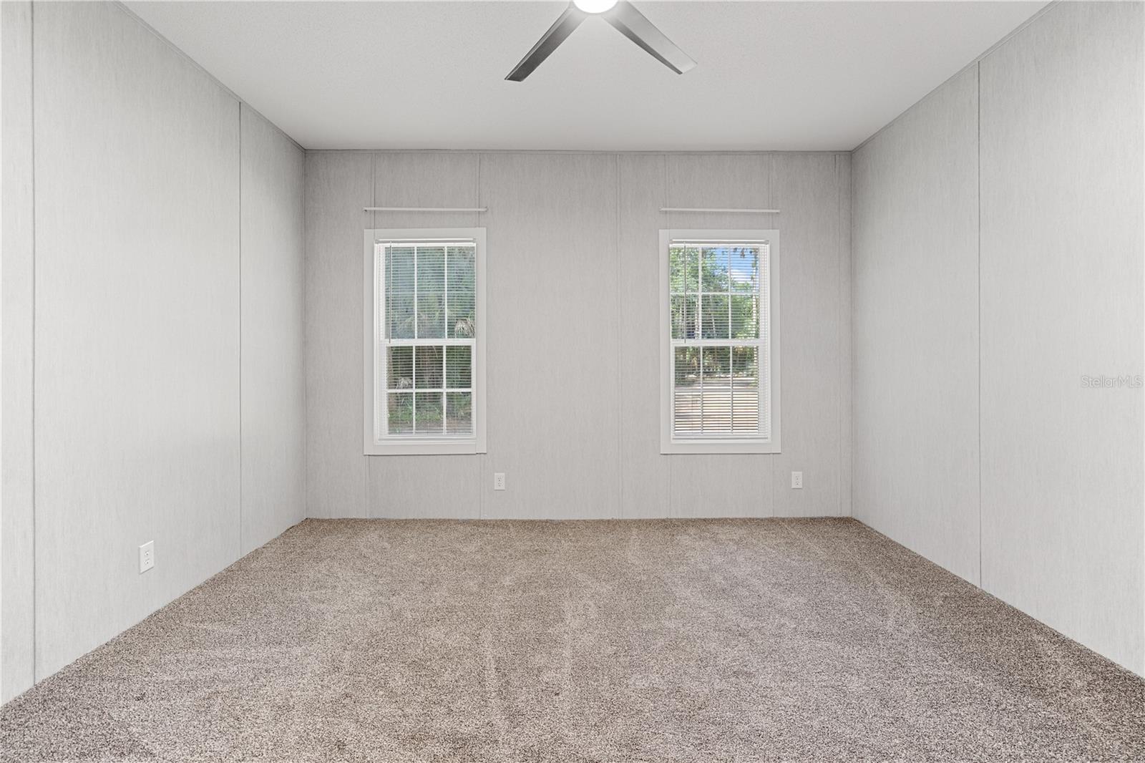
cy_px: 382
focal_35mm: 16
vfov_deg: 73.7
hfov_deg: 96.7
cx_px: 572
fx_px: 509
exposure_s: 1/40
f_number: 5
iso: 1600
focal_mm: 16
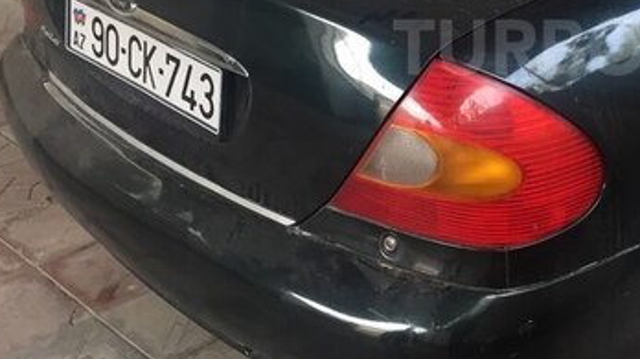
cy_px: 47
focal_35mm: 60
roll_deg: -1.6
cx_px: 581
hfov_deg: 33.0
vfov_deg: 19.7
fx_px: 1017
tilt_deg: -20.5
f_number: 2.2
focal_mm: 4.15
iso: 40
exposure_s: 1/33
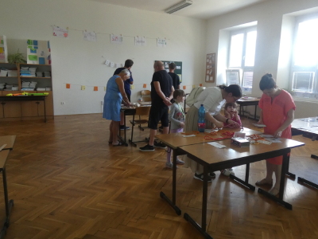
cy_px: 113
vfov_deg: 56.8
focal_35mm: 24
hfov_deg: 71.3
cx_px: 179
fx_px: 220
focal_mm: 3.6
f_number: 2.8
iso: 320
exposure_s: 1/60
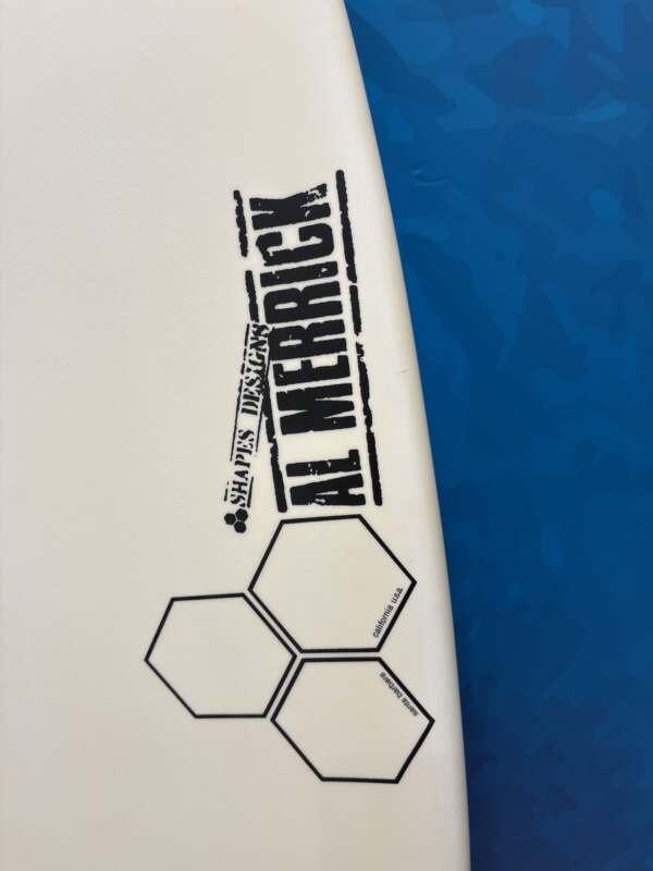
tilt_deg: -17.1
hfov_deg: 53.1
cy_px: 436
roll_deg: +3.9
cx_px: 326
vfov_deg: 67.3
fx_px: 654
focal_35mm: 26
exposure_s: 1/124
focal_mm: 5.96
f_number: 1.6
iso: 32
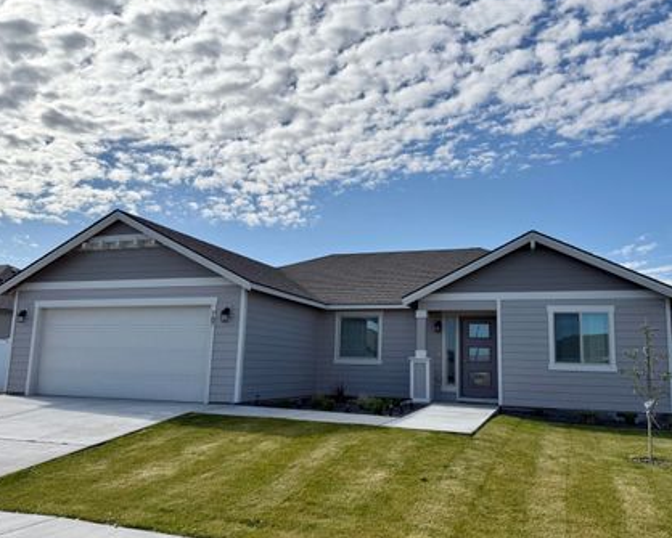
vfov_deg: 51.6
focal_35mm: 28
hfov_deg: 62.1
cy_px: 275
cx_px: 367
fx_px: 557
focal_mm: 6.76
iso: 80
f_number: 1.78
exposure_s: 1/10309
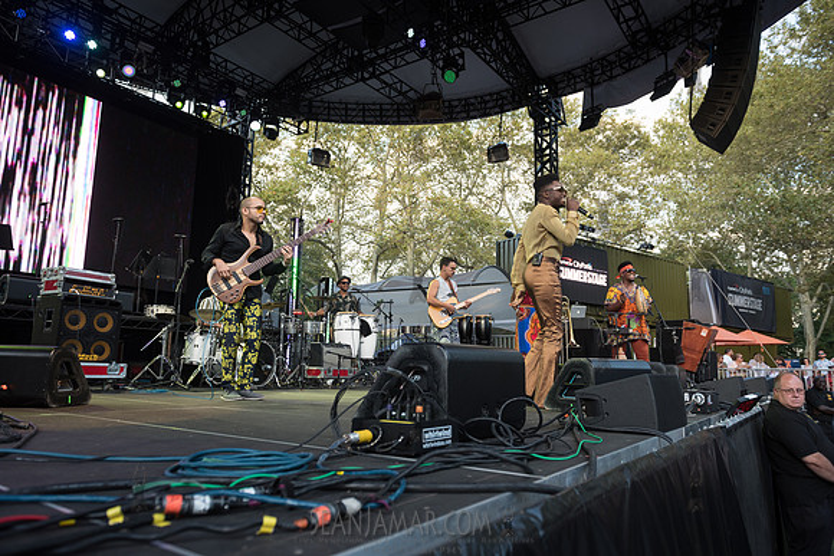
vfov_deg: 53.2
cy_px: 278
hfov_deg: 73.7
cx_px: 417
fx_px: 556
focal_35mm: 24
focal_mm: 24
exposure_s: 1/320
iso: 640
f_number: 4
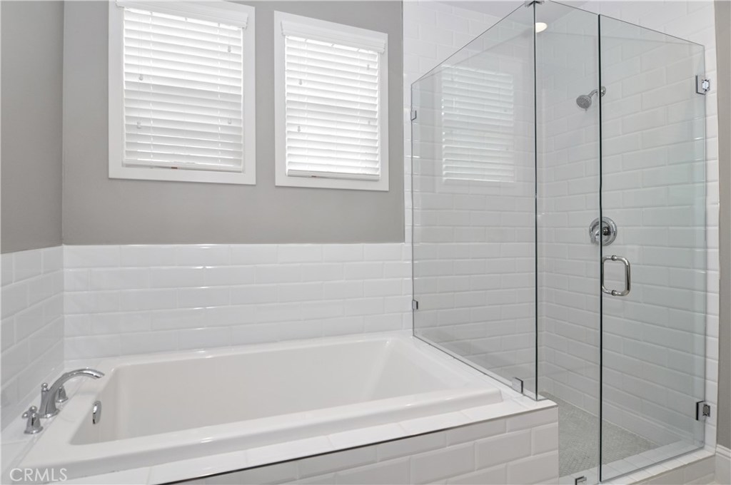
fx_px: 365
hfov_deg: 90.1
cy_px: 242
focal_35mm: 18
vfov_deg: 67.2
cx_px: 366
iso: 400
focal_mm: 12
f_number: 7.1
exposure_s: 1/60
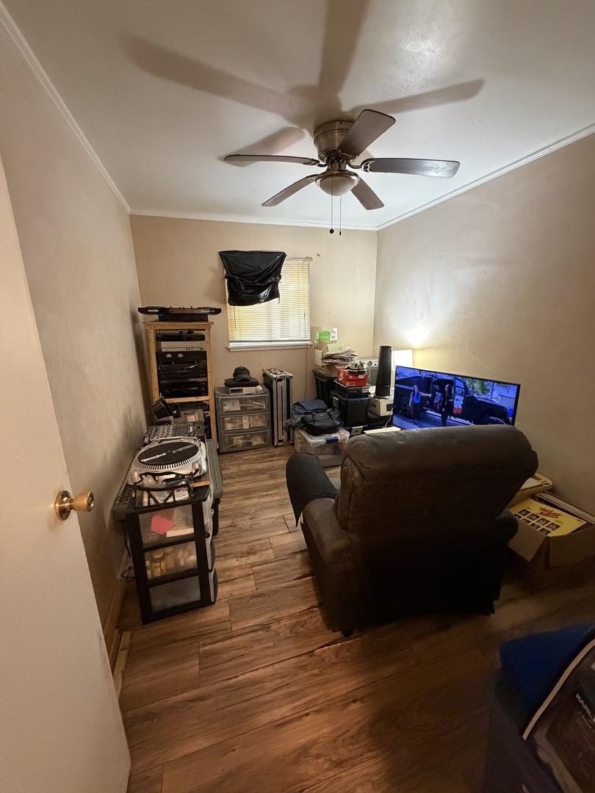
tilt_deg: -14.8
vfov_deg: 102.1
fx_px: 321
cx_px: 298
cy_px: 396
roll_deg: +0.2
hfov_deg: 85.7
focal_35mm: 14
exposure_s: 1/60
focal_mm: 2.22
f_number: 2.2
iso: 800
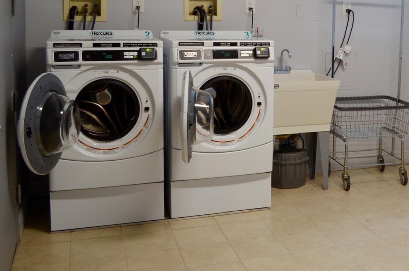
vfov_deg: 26.3
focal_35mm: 50
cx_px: 344
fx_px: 567
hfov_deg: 37.8
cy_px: 51
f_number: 4
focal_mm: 18
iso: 500
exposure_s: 1/60
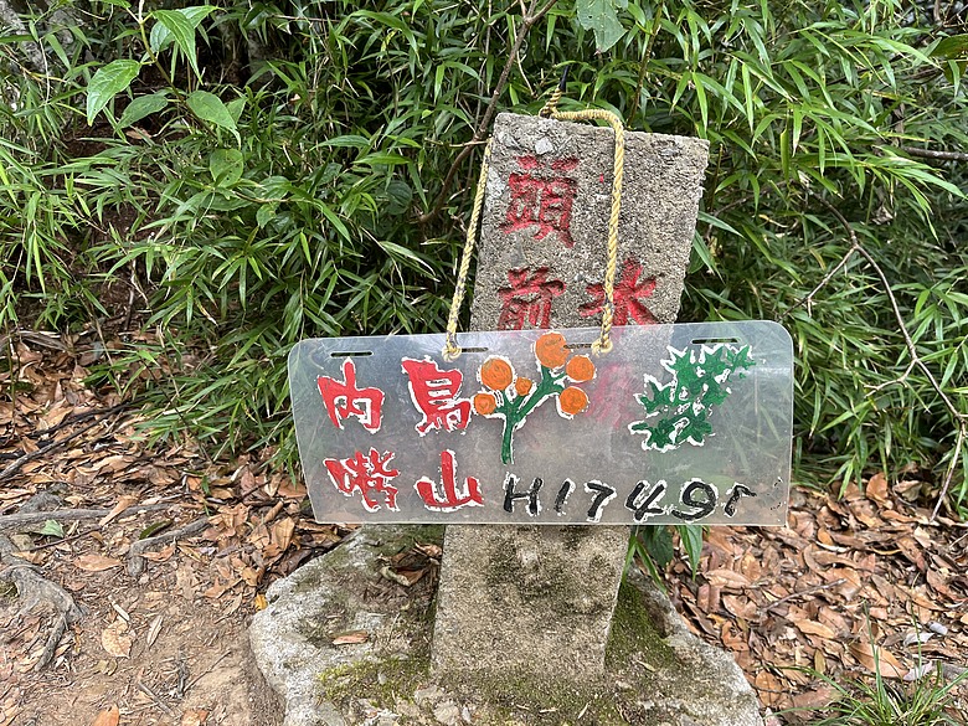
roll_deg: +0.9
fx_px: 727
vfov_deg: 53.1
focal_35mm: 26
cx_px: 484
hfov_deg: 67.3
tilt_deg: -19.3
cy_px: 363
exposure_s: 1/140
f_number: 1.6
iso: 32
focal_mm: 5.1
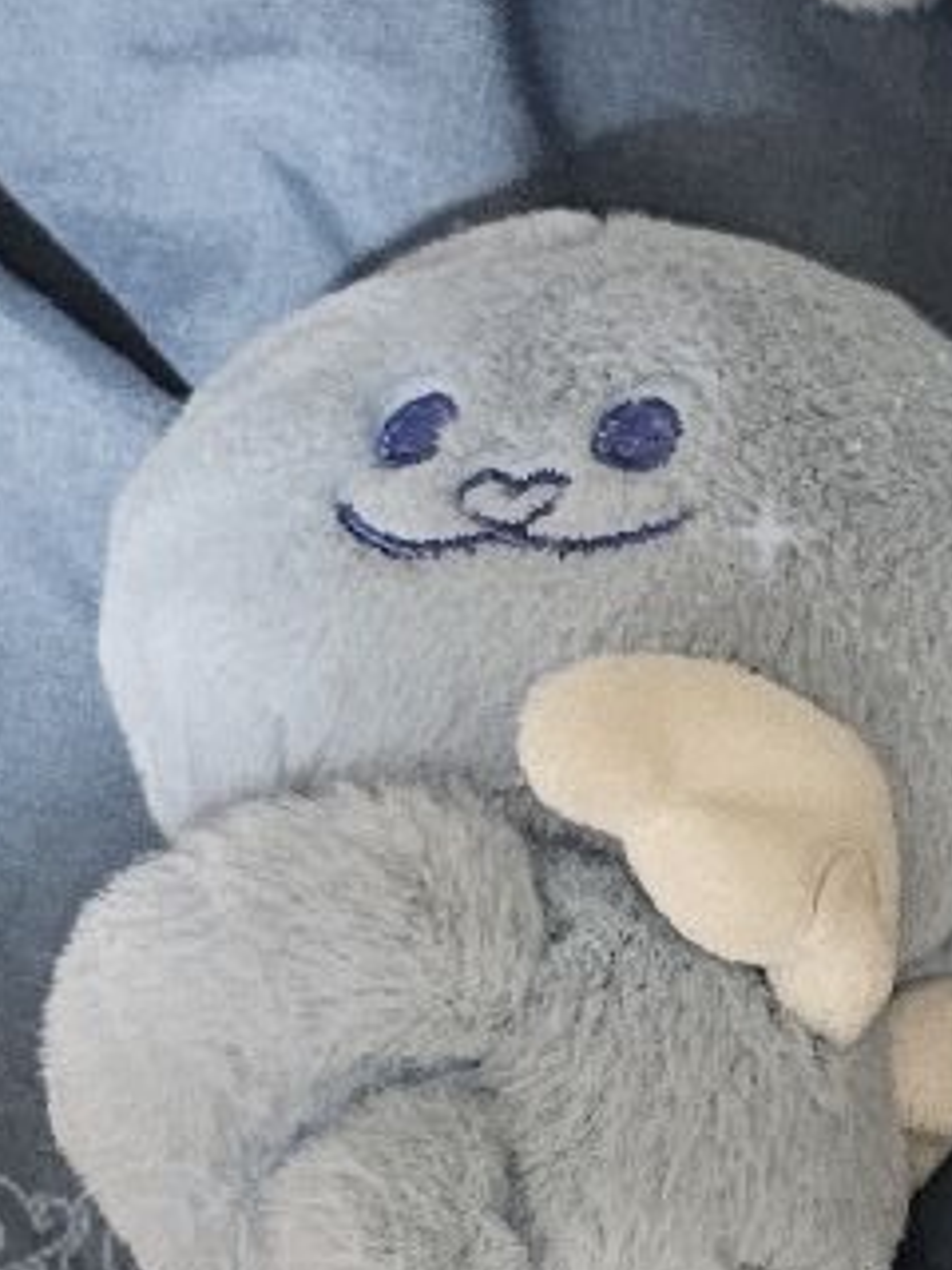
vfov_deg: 13.9
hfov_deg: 9.7
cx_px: 2194
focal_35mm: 138
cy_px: 1484
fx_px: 5060
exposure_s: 1/24
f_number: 1.7
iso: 640
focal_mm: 6.3
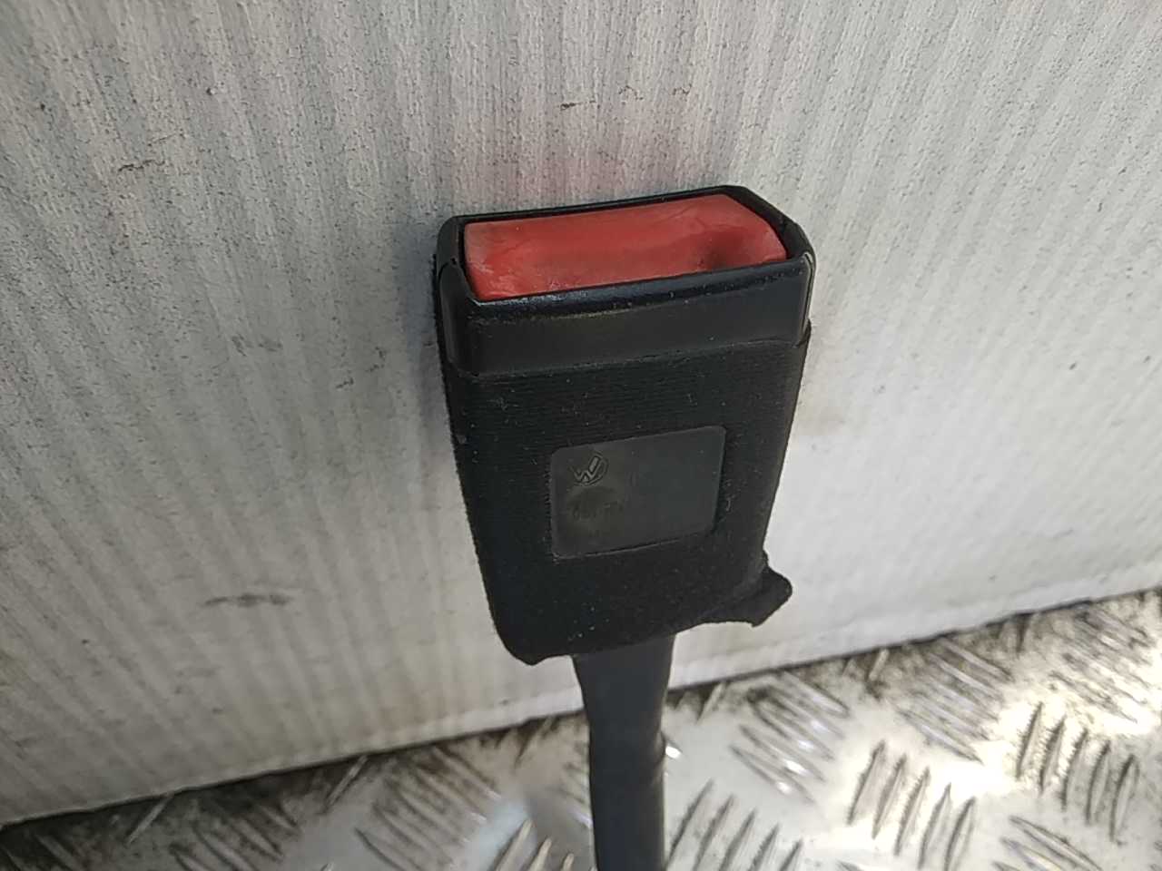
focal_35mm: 26
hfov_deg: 67.3
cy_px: 436
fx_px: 873
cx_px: 581
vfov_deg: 53.1
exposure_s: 1/33
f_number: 2.2
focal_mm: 3.82
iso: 106
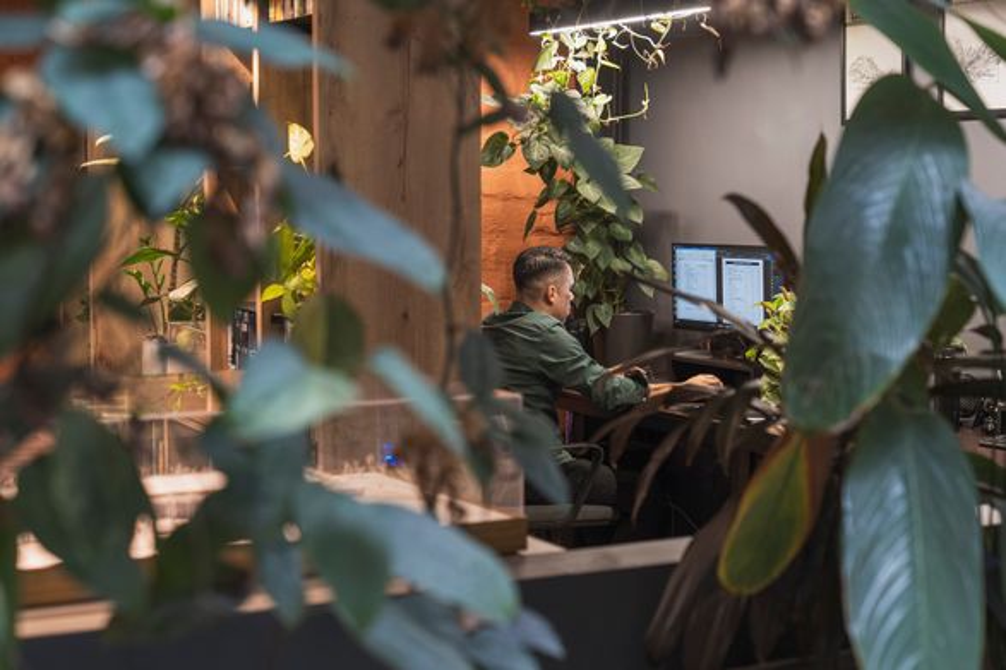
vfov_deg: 21.2
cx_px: 503
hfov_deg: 31.4
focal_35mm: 64
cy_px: 335
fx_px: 1788
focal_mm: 64
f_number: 3.5
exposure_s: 1/60
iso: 640
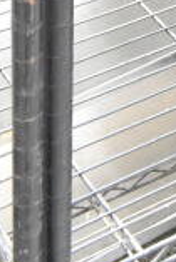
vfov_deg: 10.6
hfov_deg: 8.3
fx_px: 1149
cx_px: 347
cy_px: -421
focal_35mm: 157
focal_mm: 18
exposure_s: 1/320
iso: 1600
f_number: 9
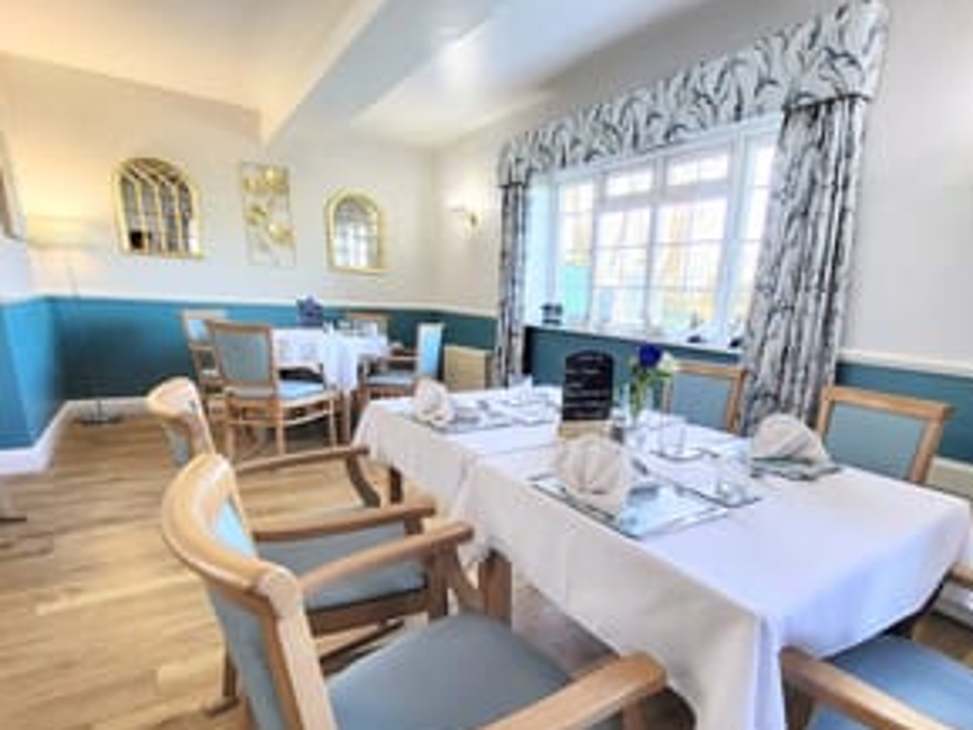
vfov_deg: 70.7
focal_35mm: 18
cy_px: 447
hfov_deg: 86.4
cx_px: 593
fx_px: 506
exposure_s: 1/50
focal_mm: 1.74
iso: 160
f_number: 2.2
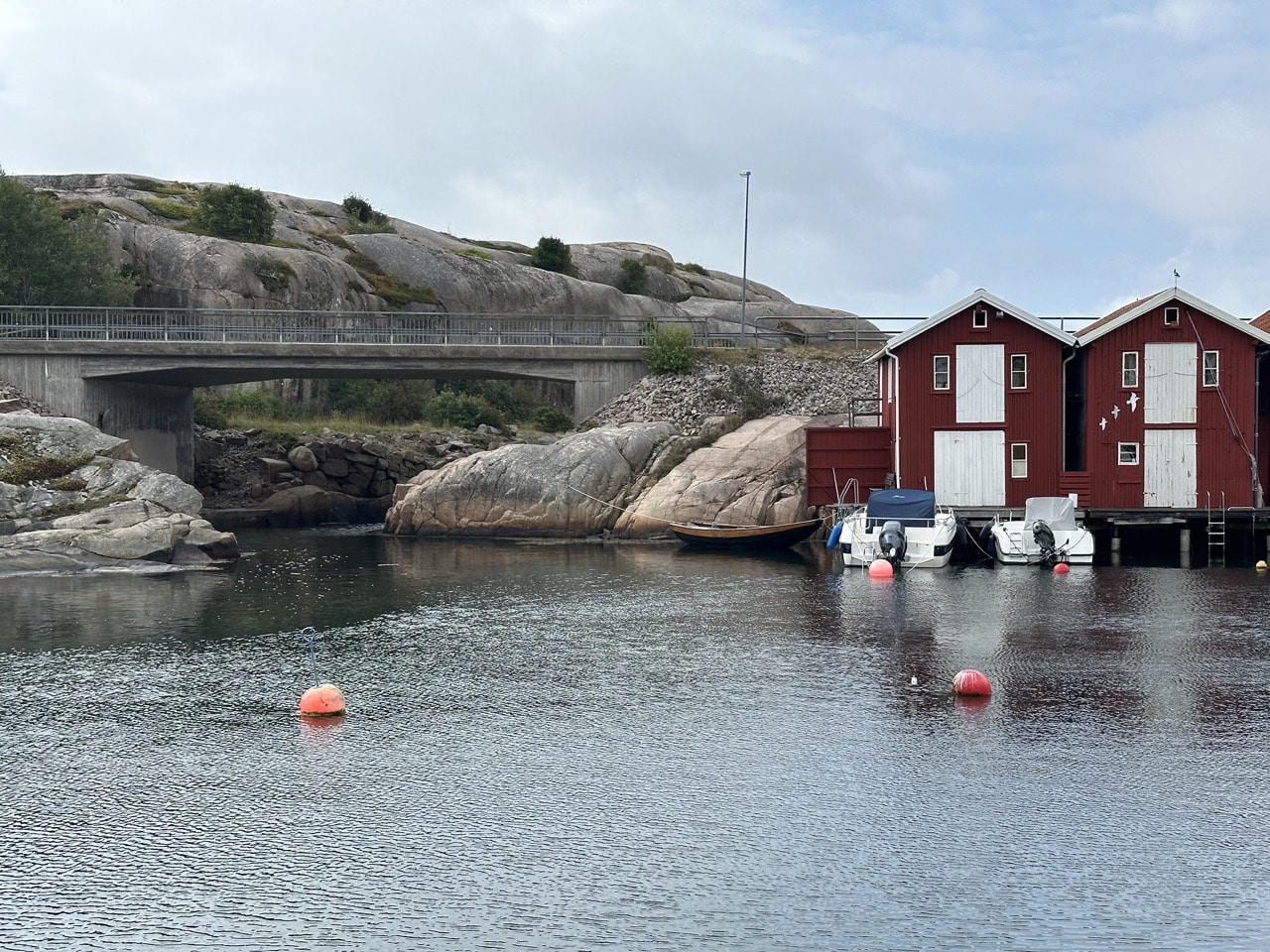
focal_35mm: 48
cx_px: 635
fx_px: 1761
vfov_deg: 30.3
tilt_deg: -2.6
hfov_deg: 39.7
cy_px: 476
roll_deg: +1.1
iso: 64
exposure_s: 1/3597
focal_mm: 6.86
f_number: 1.78
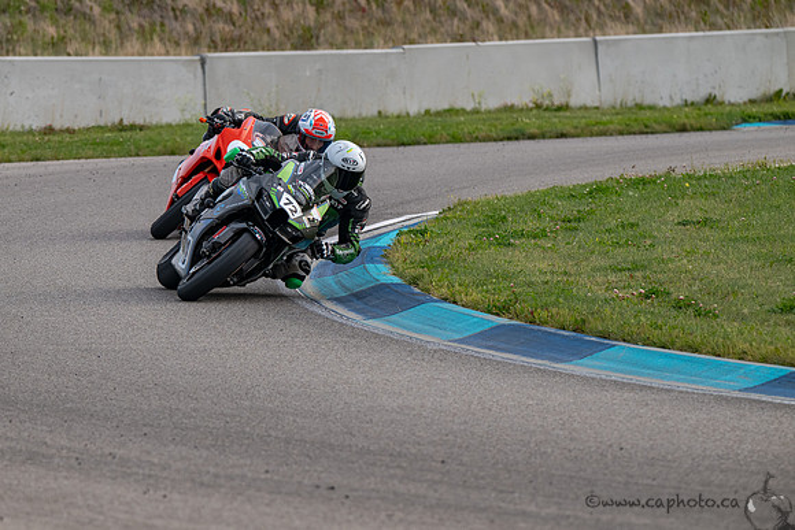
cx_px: 284
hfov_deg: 5.7
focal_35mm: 360
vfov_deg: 3.8
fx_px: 7955
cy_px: 193
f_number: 5.6
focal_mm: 280
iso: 400
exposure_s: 1/1250
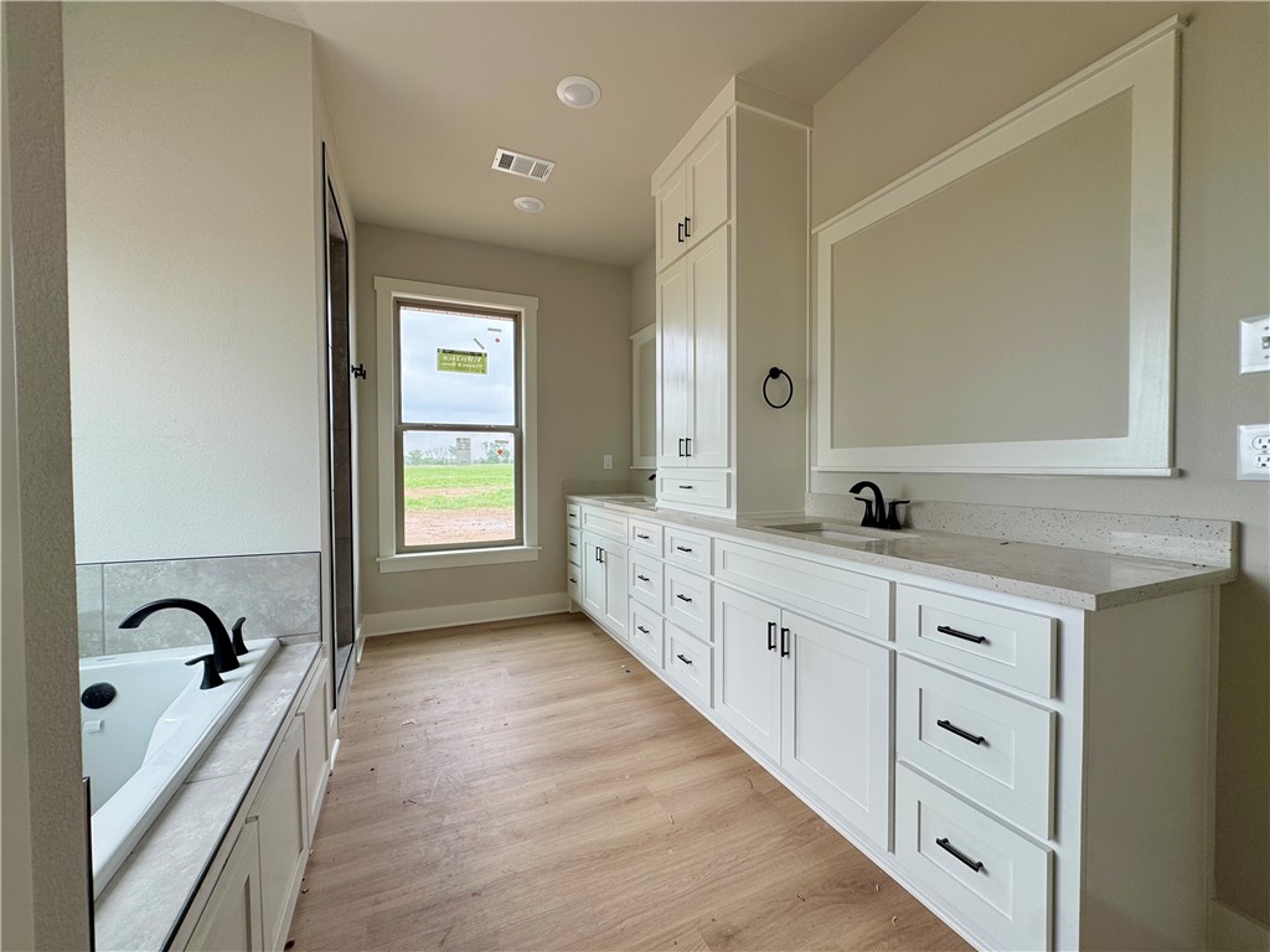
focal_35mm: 14
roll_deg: +0.5
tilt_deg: -1.8
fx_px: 514
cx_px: 635
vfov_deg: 85.7
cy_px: 476
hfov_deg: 102.1
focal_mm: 2.22
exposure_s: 1/99
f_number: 2.2
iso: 40
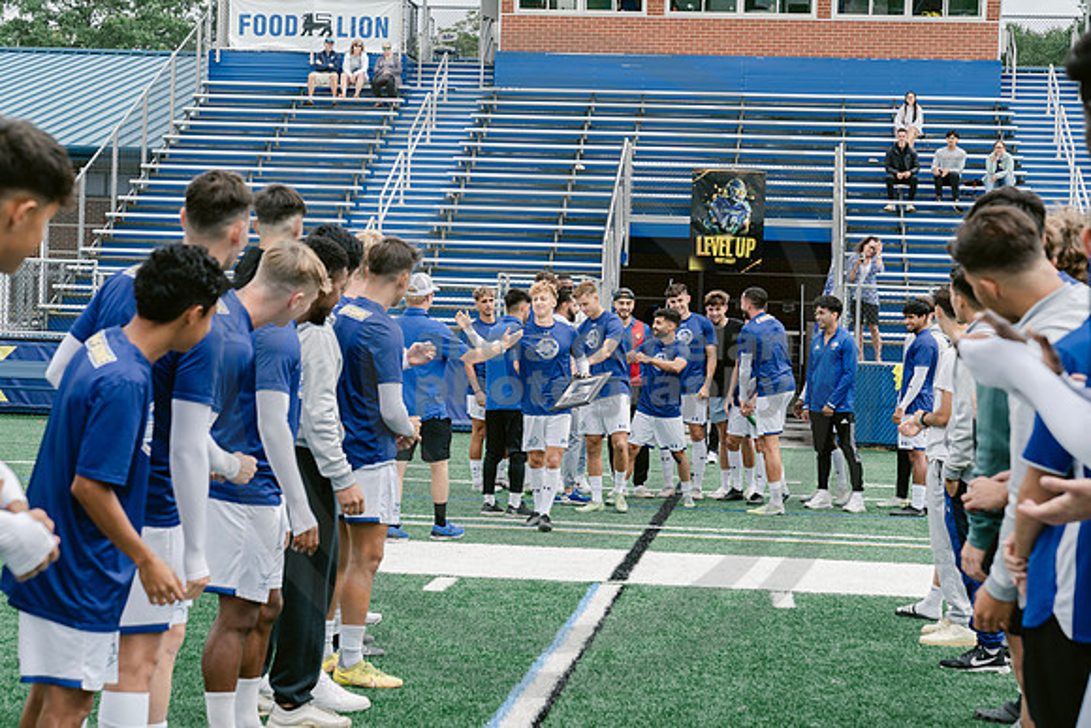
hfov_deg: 28.8
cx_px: 546
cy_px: 364
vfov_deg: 19.5
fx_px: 2122
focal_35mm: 70
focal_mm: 70
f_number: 5.6
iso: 400
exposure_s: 1/500
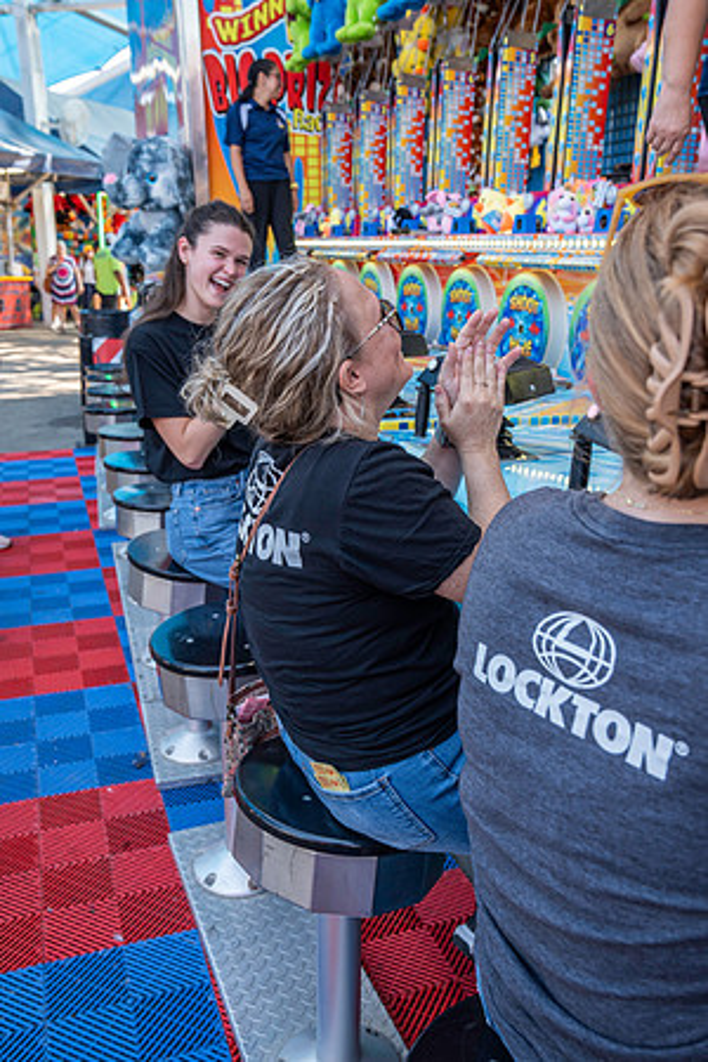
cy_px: 531
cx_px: 354
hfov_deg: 42.3
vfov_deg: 60.3
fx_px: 914
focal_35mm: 31
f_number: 5.6
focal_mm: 31
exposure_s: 1/200
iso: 640
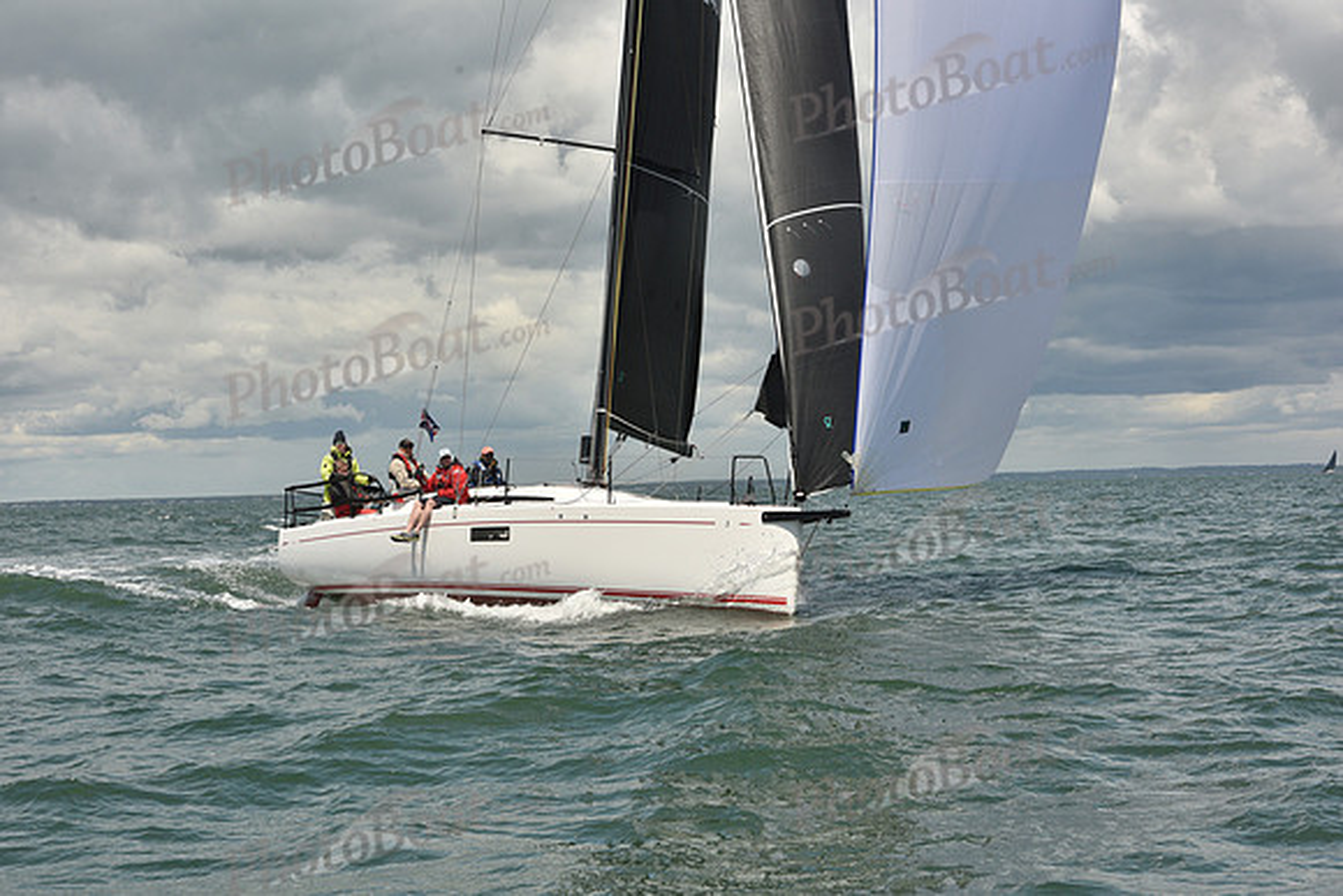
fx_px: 3060
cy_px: 448
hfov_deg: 24.8
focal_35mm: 82
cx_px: 672
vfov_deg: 16.7
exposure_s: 1/800
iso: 320
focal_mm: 82
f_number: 13
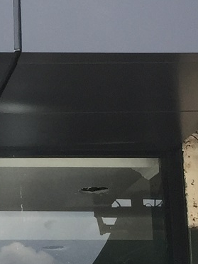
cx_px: -161
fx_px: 1129
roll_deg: +0.1
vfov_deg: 13.3
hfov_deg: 9.5
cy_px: 216
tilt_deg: +13.1
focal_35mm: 148
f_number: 2.2
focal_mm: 4.15
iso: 32
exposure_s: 1/920
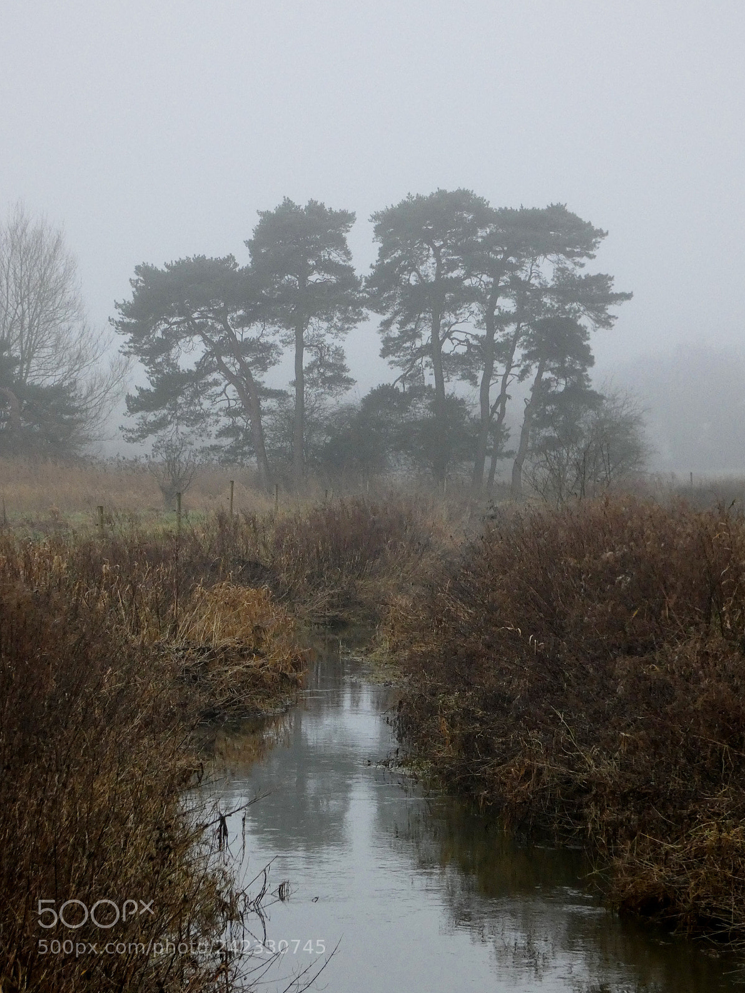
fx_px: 3702
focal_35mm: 129
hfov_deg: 11.5
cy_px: 496
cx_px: 374
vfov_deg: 15.3
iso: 400
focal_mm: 22.9
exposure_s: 1/80
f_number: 5.2
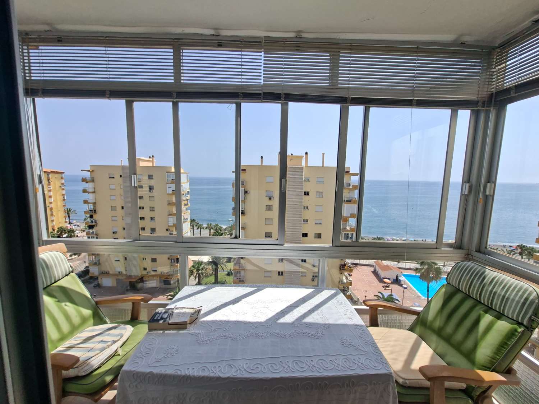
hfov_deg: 106.2
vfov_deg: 89.9
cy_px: 202
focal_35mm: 13
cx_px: 270
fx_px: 202
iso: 40
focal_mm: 1.74
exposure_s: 1/1242
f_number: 2.2
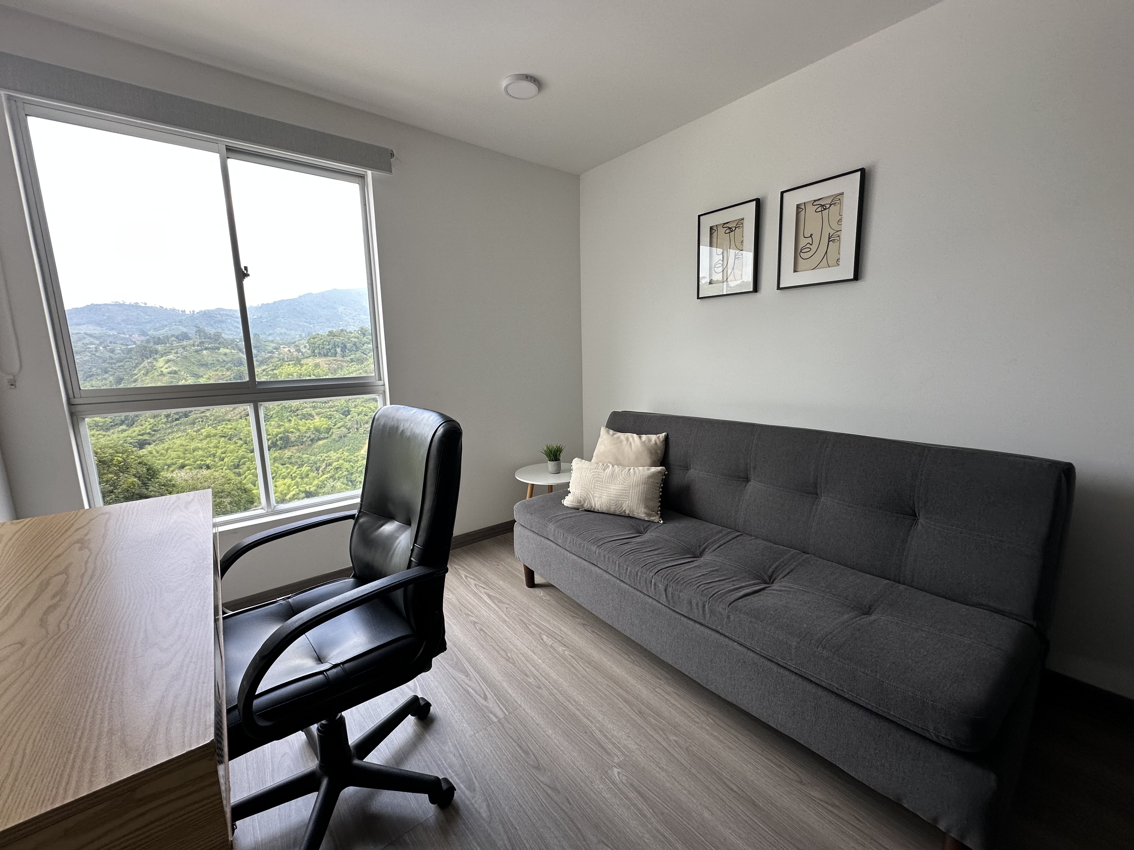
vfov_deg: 85.7
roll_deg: +0.1
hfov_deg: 102.1
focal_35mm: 14
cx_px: 567
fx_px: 459
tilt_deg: -8.6
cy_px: 425
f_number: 2.2
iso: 64
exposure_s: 1/99
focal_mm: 2.22
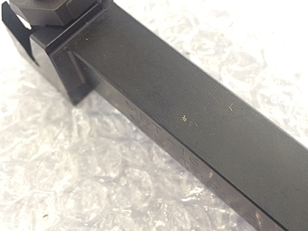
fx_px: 383
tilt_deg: -62.9
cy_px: 123
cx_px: 177
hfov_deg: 43.7
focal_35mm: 43
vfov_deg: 33.6
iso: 125
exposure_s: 1/30
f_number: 2.2
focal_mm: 4.15
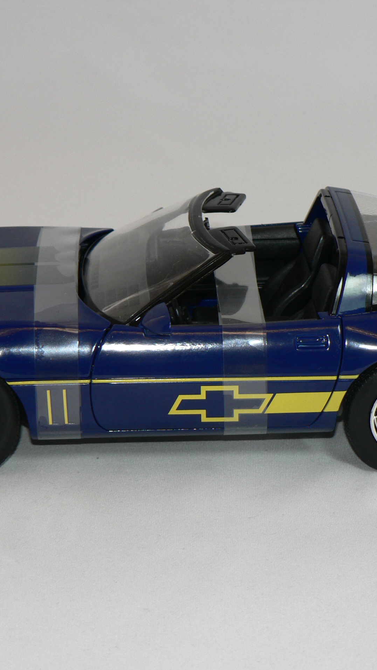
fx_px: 1919
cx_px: 190
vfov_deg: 19.8
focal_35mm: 108
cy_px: 336
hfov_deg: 11.2
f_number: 3.2
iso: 80
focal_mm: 12.4
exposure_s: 1/60
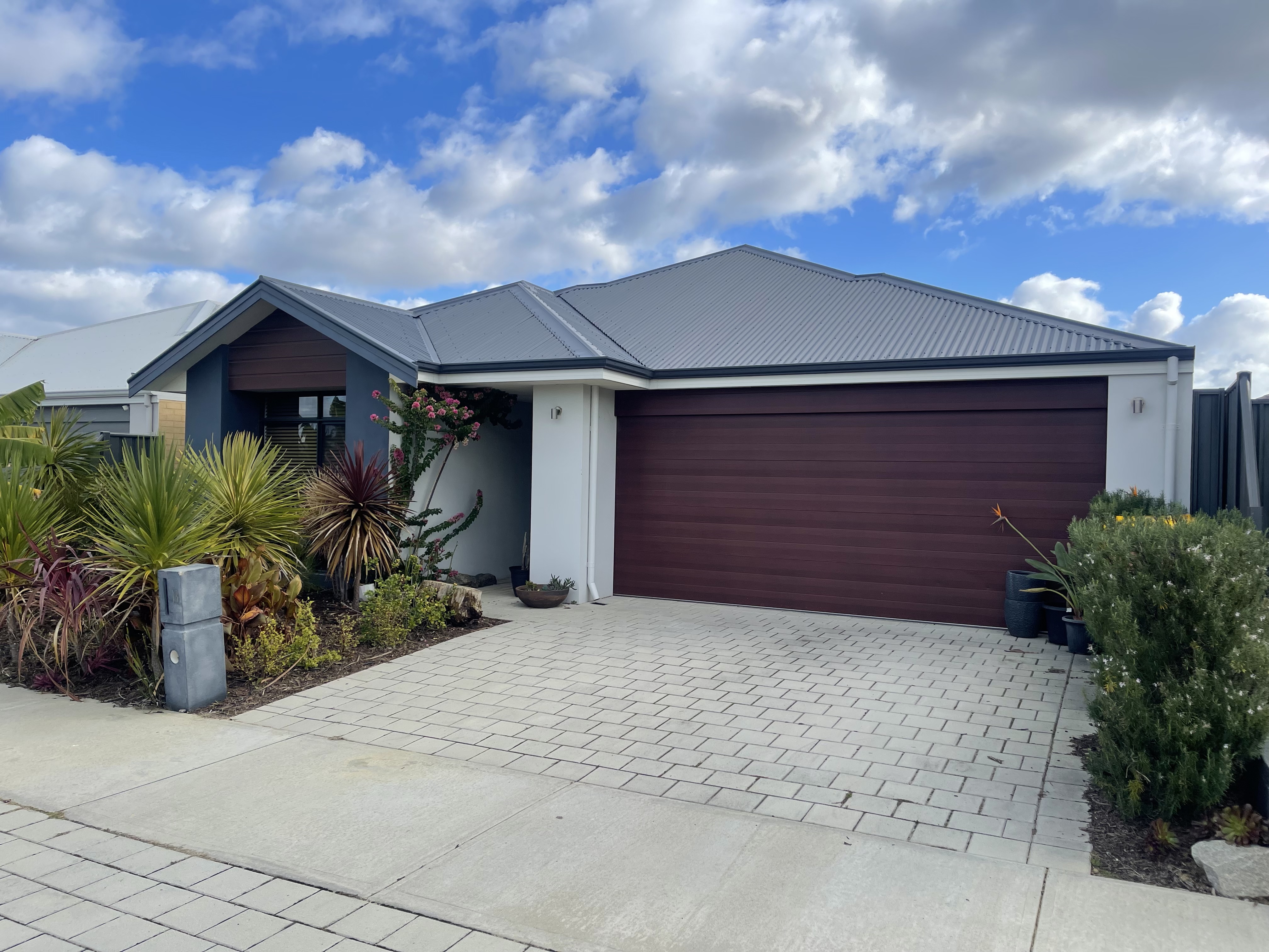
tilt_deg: +0.4
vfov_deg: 53.1
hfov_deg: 67.3
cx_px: 634
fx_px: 953
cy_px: 476
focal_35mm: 26
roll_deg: -1.4
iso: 32
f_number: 1.6
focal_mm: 5.1
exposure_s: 1/2660
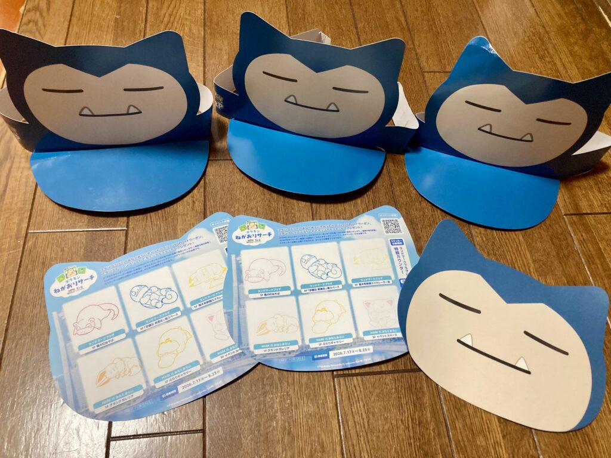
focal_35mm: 28
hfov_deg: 63.4
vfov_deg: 49.7
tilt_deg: -59.1
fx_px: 494
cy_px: 229
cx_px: 306
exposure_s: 1/50
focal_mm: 3.99
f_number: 1.8
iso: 160
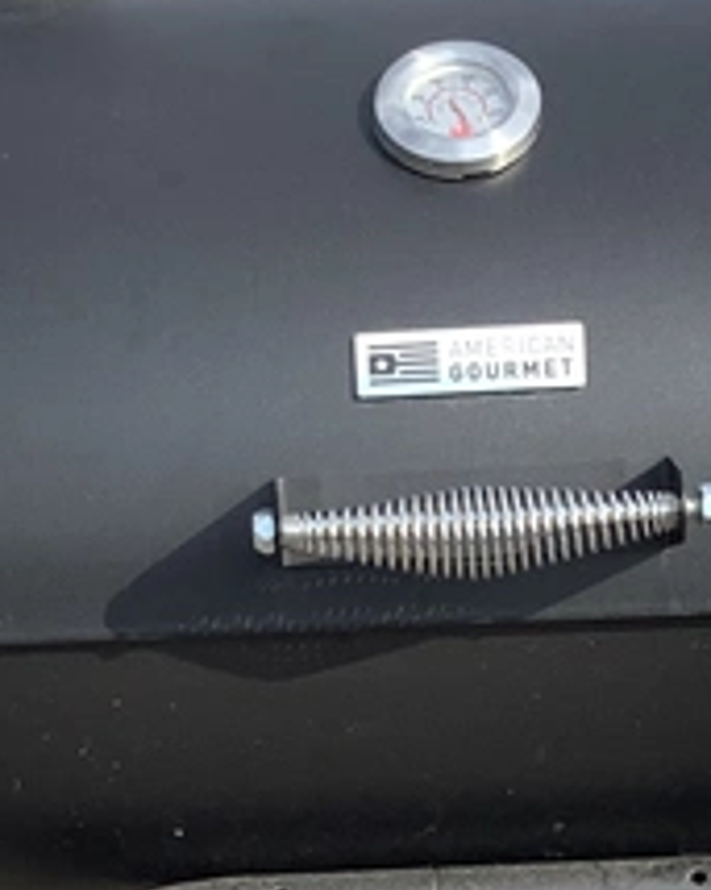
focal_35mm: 106
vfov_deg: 17.6
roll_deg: +4.7
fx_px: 2790
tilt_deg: -26.4
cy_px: 942
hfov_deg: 14.5
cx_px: 320
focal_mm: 3.3
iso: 25
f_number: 2.4
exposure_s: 1/799
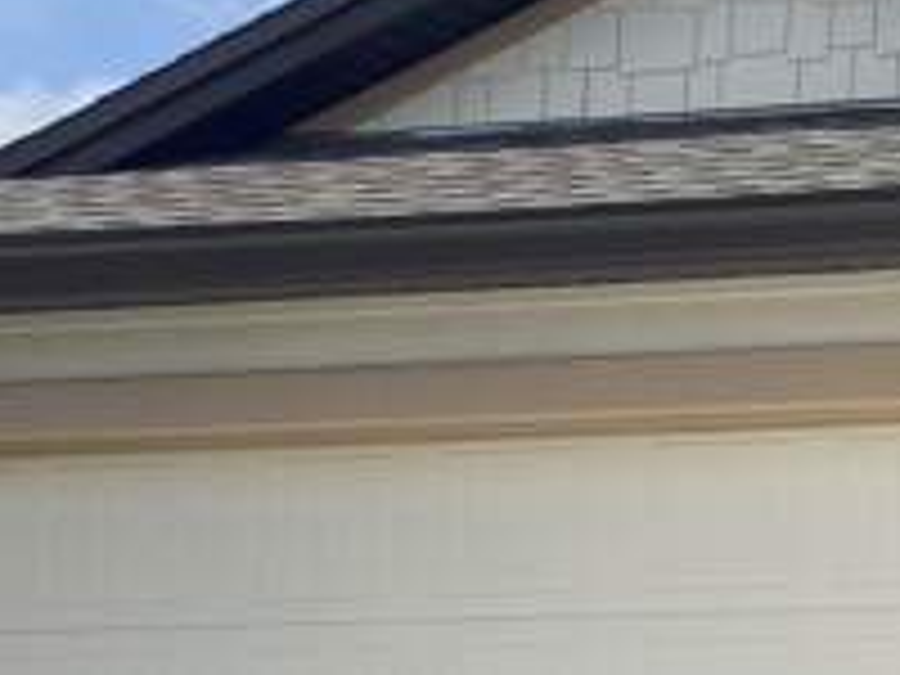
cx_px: 1796
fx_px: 2704
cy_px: 504
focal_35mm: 104
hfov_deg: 15.3
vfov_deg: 14.2
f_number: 1.8
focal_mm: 4.25
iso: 32
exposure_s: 1/4115
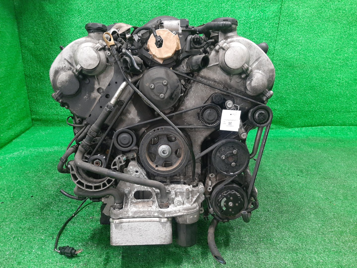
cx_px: 178
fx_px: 268
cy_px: 134
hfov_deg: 67.3
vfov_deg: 53.1
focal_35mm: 26
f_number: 1.7
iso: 218
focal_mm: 3.93
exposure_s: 1/50
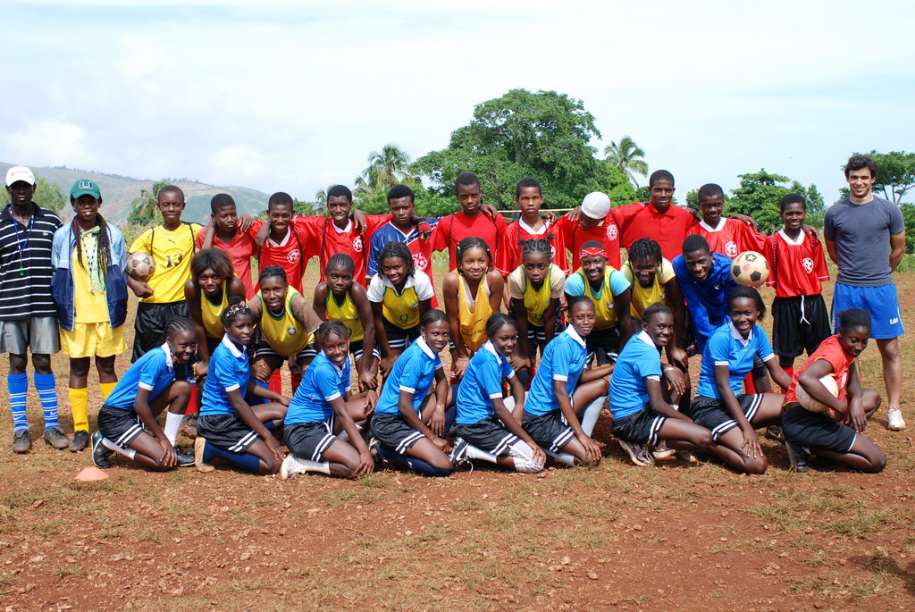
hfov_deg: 46.4
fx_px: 1069
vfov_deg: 32.0
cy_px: 306
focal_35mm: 42
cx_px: 458
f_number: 7.1
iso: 100
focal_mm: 28
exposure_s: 1/200
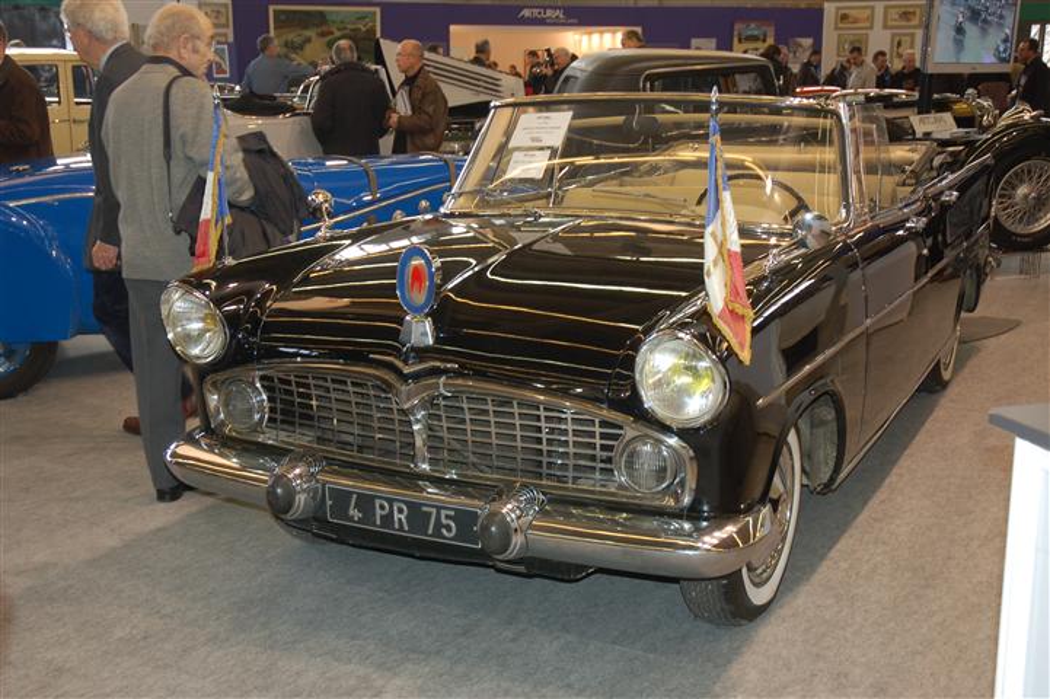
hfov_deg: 42.3
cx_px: 525
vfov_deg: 28.9
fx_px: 1356
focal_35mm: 46
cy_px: 350
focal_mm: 31
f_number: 4
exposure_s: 1/60
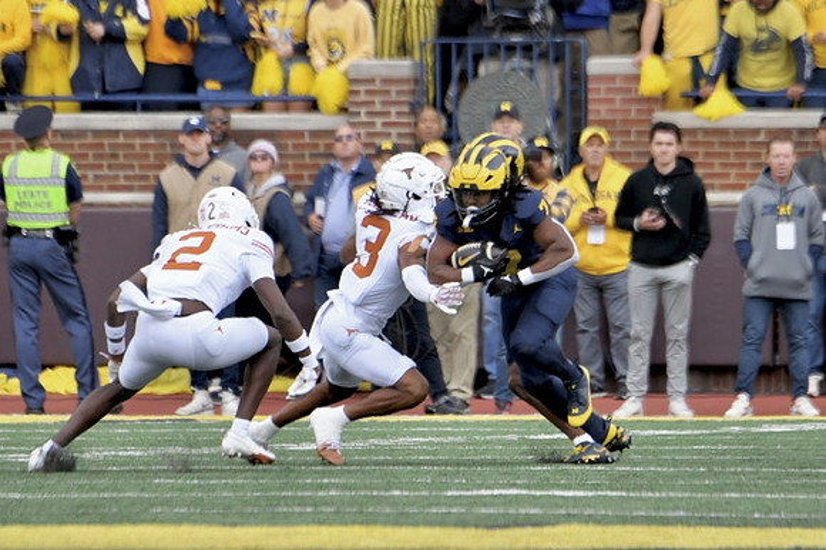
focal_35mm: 600
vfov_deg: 2.3
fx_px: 13758
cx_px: 413
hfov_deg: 3.4
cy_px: 275
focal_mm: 400
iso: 800
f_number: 5.6
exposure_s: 1/1250
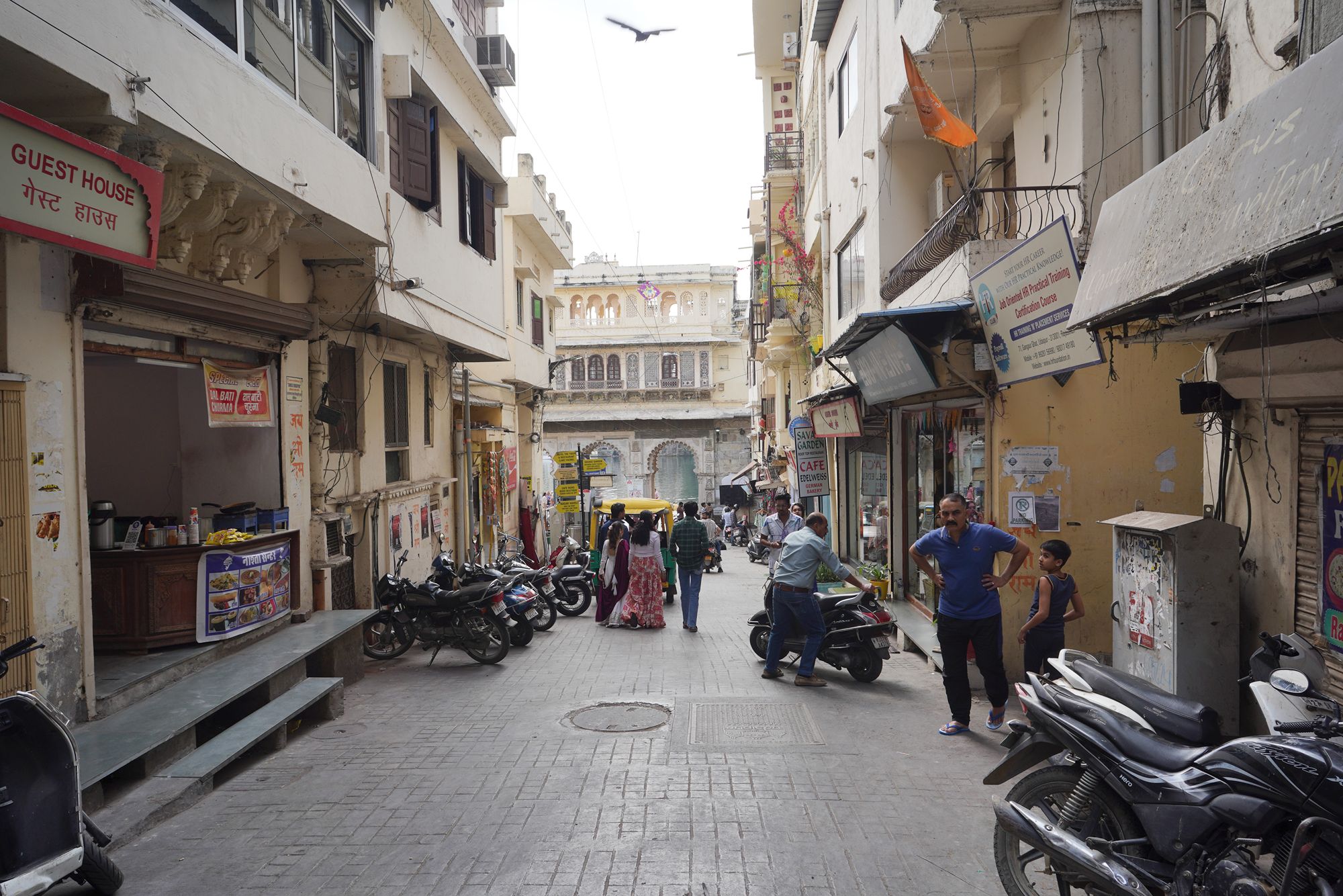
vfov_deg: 53.1
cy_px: 448
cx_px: 672
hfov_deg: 73.7
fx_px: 895
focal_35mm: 24
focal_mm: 24
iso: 100
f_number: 8
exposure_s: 1/100
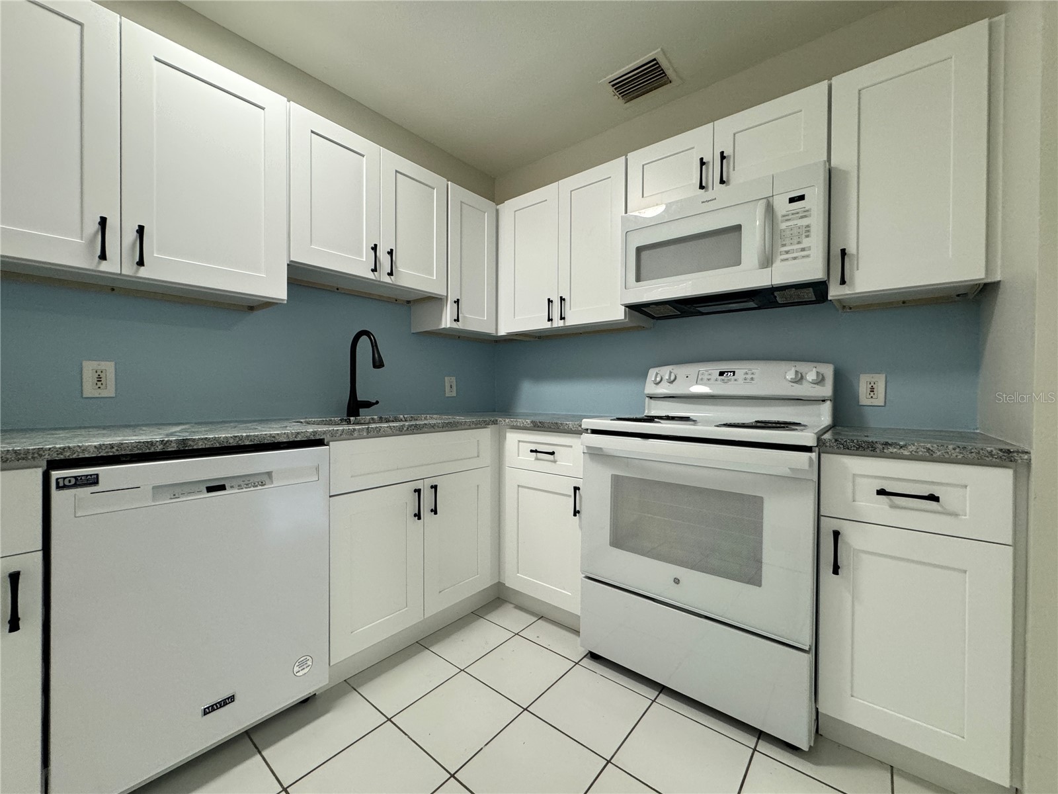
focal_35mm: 14
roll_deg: -0.5
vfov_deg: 85.7
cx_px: 529
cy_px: 397
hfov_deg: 102.1
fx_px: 428
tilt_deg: -0.7
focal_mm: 2.22
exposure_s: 1/120
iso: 200
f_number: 2.2
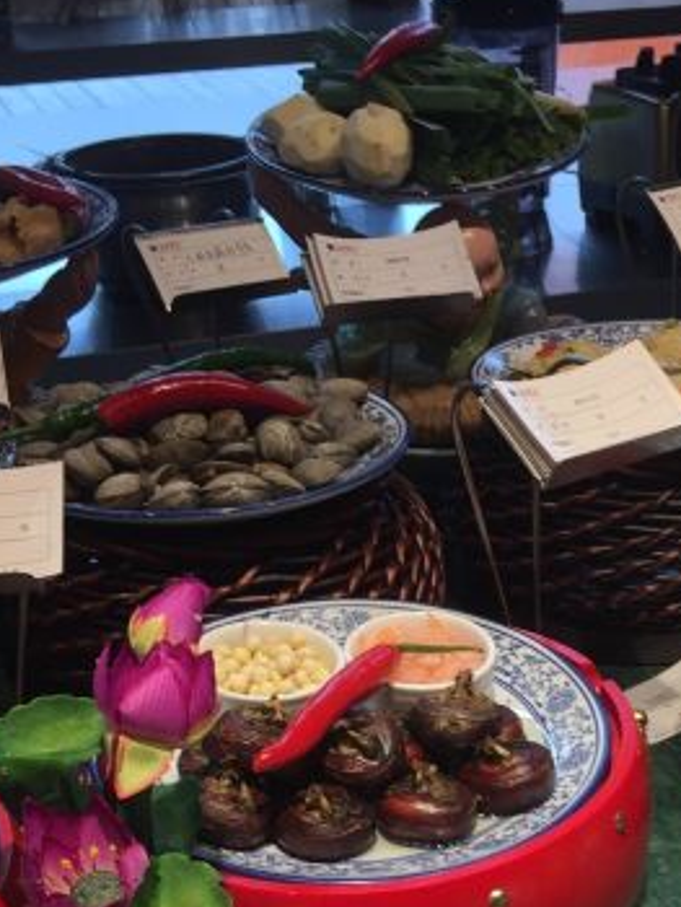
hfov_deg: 24.9
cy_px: 871
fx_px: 1520
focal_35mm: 58
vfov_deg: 31.2
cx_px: 530
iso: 40
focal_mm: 4.15
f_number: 2.2
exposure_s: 1/100
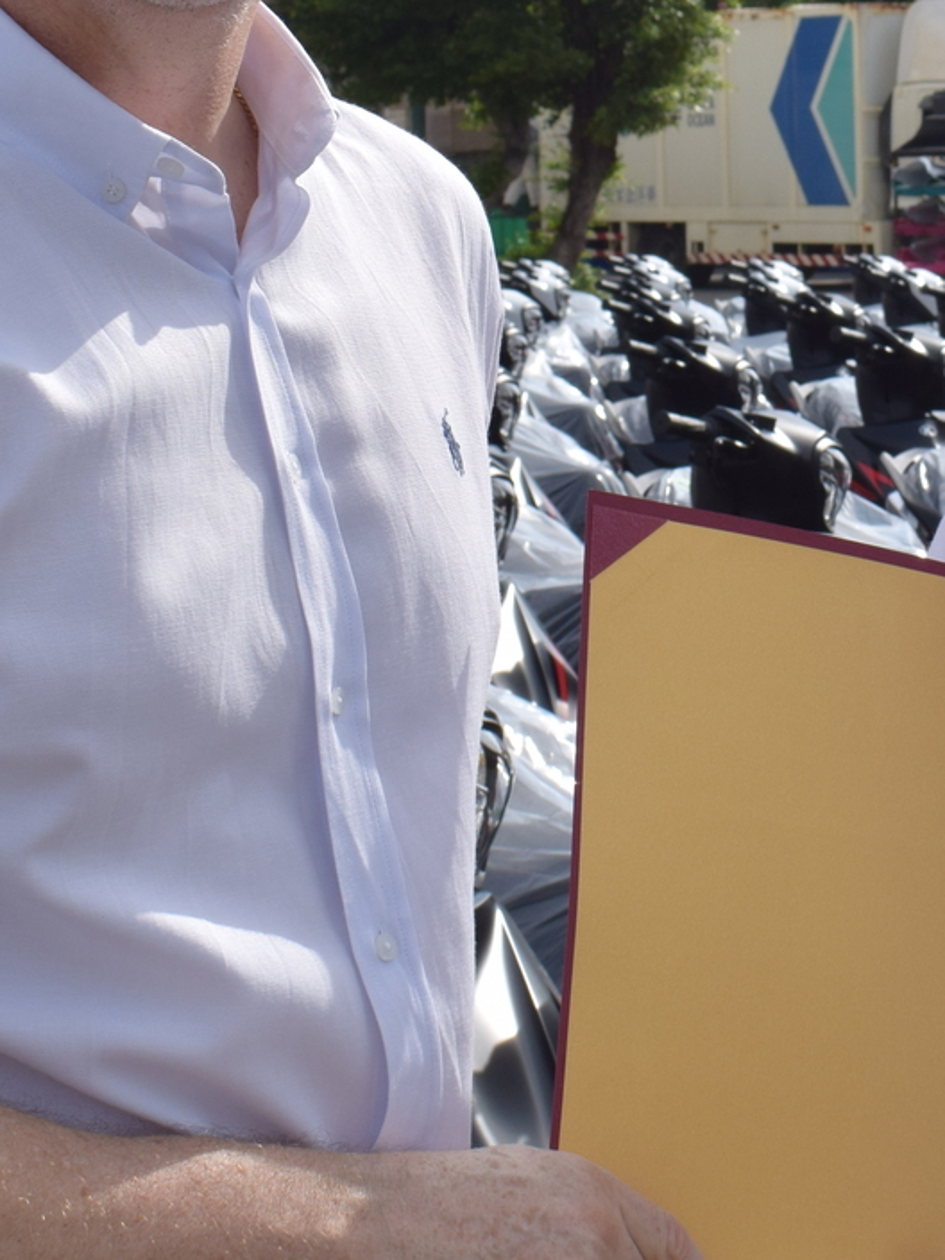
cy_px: 281
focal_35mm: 98
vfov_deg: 19.8
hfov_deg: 14.8
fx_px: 3578
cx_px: 936
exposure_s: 1/400
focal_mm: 25
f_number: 10
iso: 200
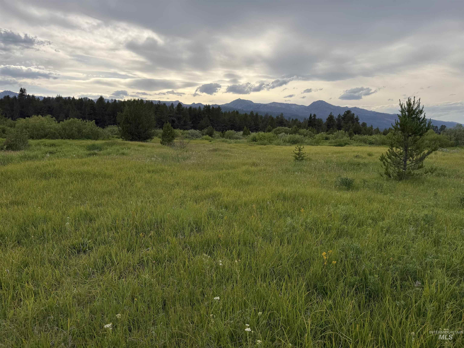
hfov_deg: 71.6
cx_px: 232
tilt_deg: -8.2
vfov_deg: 56.8
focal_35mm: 24
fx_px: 322
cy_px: 174
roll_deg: -1.0
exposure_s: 1/3759
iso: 80
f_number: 1.78
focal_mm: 6.76
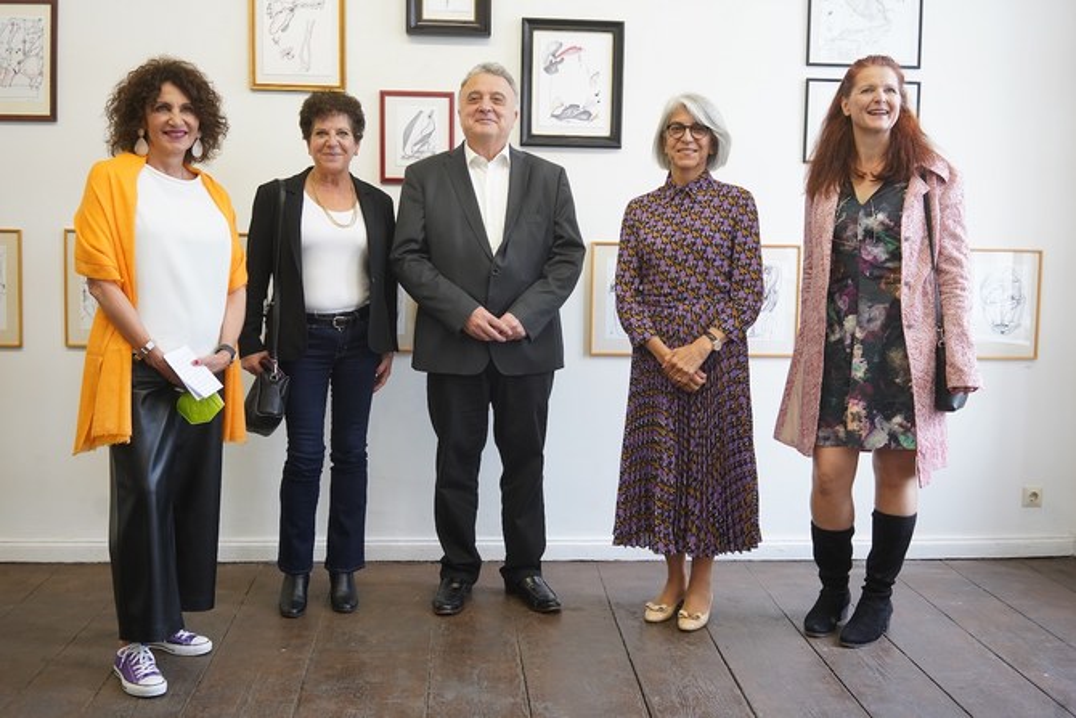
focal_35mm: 35
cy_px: 359
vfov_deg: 37.9
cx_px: 538
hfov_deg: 54.4
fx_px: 1046
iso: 800
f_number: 4.5
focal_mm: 35
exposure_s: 1/30
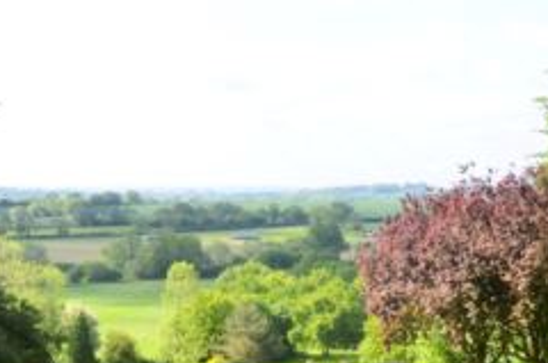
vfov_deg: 14.1
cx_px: 135
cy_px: 287
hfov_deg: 21.1
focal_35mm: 96
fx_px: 1458
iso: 200
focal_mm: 24
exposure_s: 1/40
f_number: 16
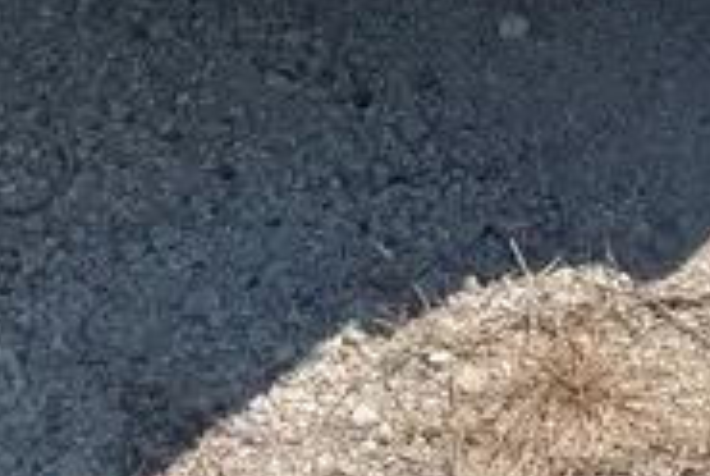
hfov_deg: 18.8
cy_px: -823
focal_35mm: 107
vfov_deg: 10.3
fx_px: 2114
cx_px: 610
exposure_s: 1/4132
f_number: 1.6
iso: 32
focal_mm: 4.2
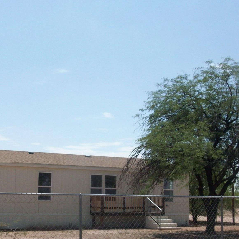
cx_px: 115
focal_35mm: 53
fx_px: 414
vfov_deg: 32.1
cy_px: 142
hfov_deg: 32.2
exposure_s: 1/433
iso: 64
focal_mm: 5.7
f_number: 5.5
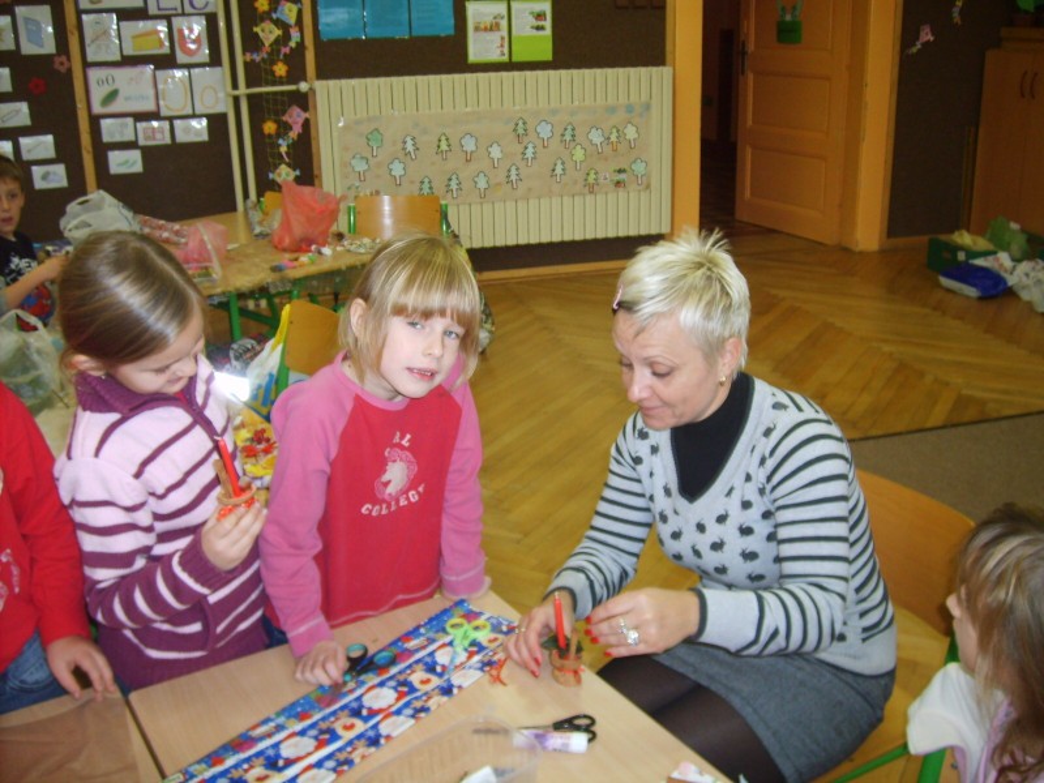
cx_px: 522
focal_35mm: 35
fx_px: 1056
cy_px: 392
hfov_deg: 52.6
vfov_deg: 40.7
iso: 100
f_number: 2.8
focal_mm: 5.8
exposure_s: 1/45
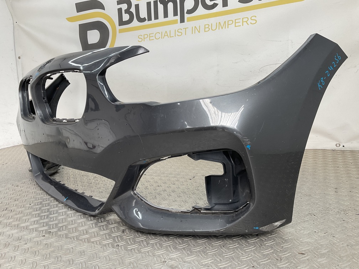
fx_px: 301
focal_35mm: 29
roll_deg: +3.1
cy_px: 134
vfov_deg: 48.2
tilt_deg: -10.9
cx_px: 180
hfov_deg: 61.7
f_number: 1.8
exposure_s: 1/120
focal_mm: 3
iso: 20
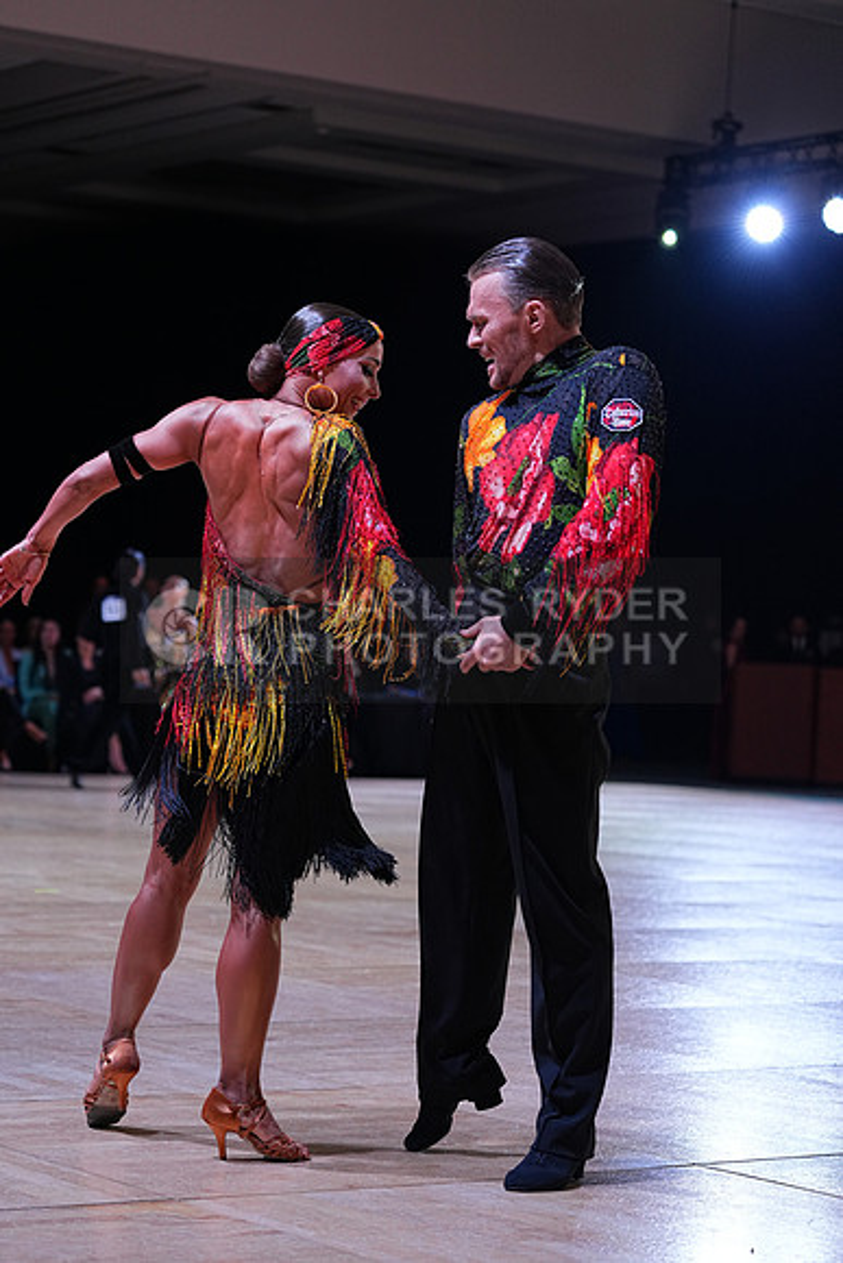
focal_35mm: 86
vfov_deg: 23.6
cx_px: 422
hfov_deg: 15.9
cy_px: 632
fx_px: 3019
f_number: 4
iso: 1000
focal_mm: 86
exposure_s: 1/400
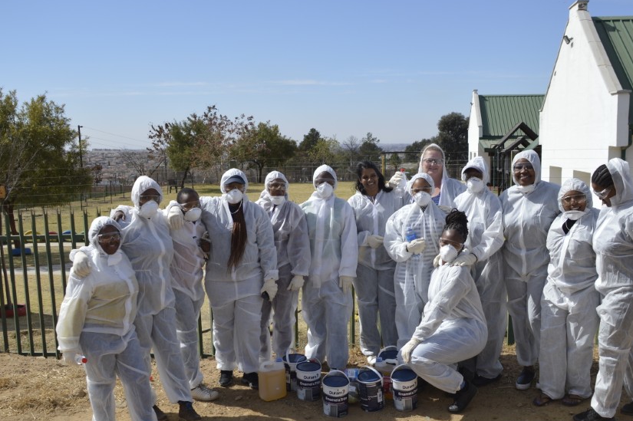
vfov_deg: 31.6
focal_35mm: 42
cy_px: 279
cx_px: 333
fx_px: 738
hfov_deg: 46.4
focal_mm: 20
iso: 100
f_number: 4.5
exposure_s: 1/800
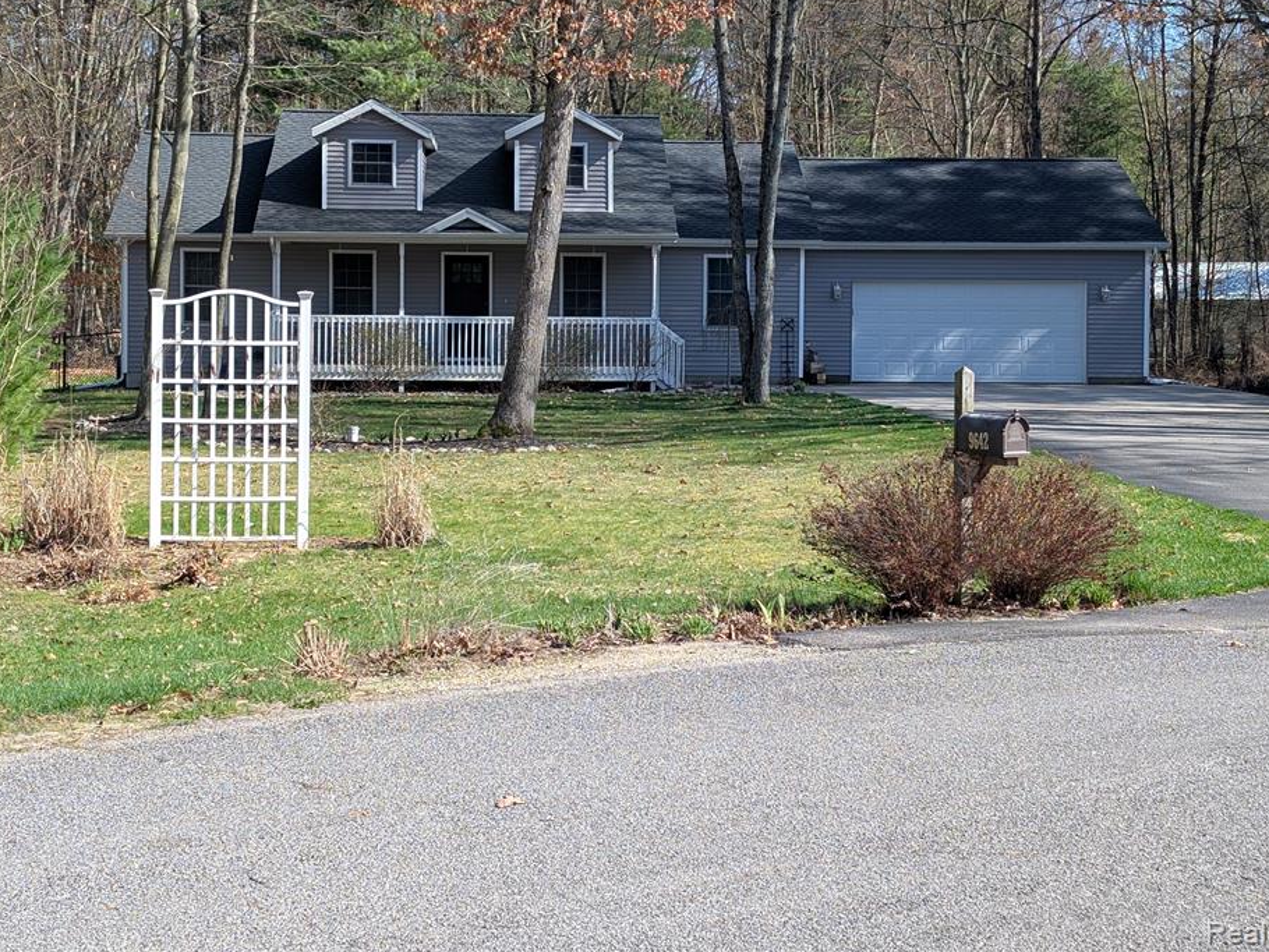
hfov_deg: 34.9
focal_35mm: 55
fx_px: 2017
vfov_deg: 26.6
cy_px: 420
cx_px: 636
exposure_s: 1/453
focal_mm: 6.9
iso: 18
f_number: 1.68
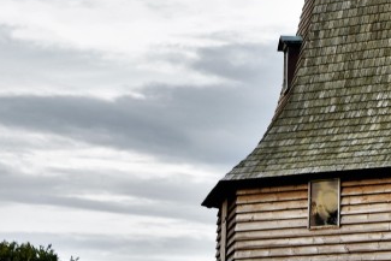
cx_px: 484
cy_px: -37
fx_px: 1684
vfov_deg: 8.8
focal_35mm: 155
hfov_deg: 12.9
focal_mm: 42
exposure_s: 1/8
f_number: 13
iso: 100
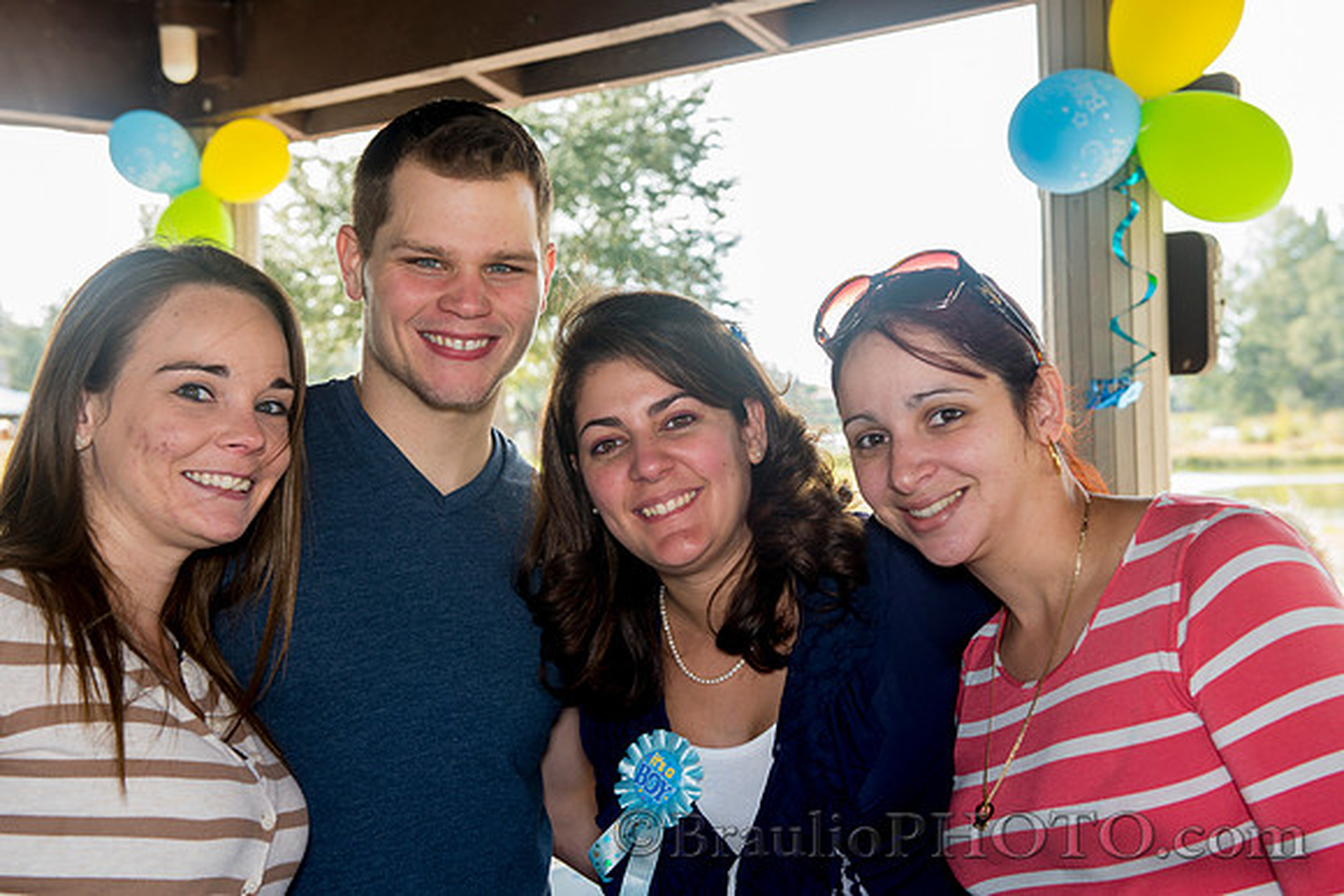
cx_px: 672
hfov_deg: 38.2
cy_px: 448
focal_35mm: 52
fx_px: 1942
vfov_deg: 26.0
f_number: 6.3
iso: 250
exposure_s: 1/60
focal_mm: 52
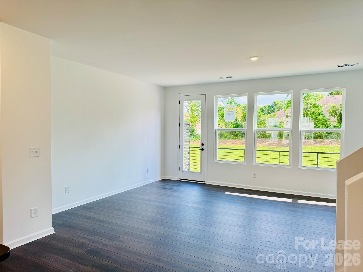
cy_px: 136
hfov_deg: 71.6
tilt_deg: -1.4
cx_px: 182
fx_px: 252
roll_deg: -0.3
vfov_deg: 56.8
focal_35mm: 24
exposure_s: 1/338
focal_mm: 6.76
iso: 100
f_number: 1.78
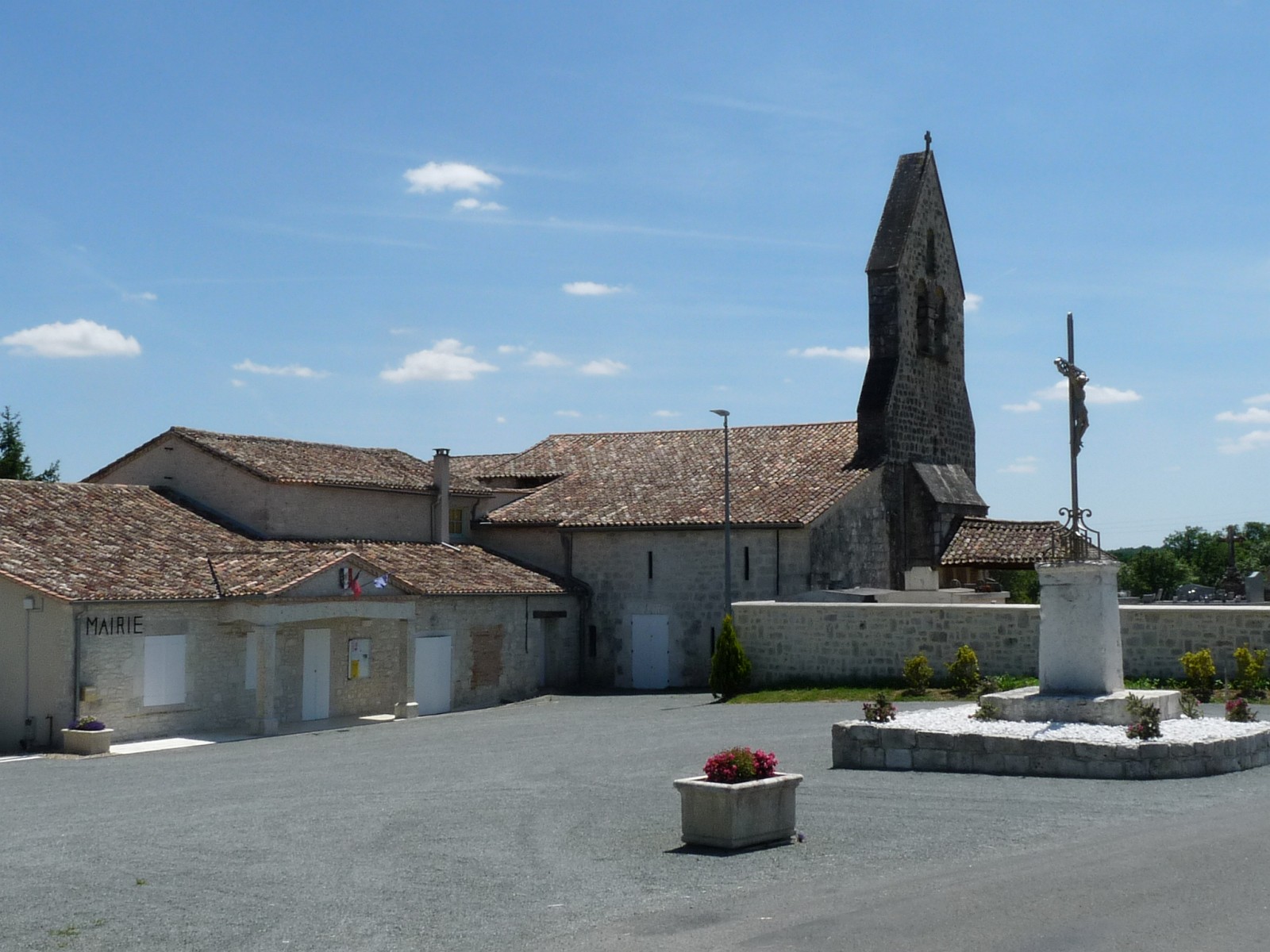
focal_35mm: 42
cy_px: 476
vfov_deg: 34.3
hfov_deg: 44.8
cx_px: 635
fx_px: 1541
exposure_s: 1/400
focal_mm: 4.8
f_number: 7.1
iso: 100
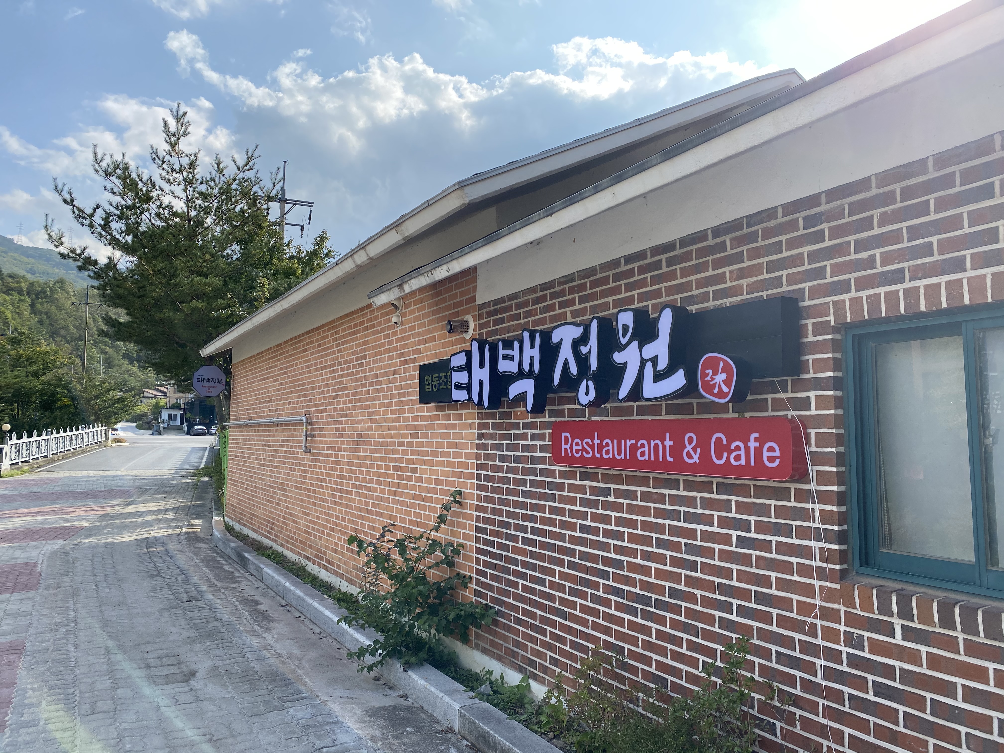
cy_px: 376
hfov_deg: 67.3
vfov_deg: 53.1
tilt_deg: +5.3
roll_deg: -0.8
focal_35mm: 26
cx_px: 502
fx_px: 754
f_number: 1.8
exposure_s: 1/1585
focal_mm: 4.25
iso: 32
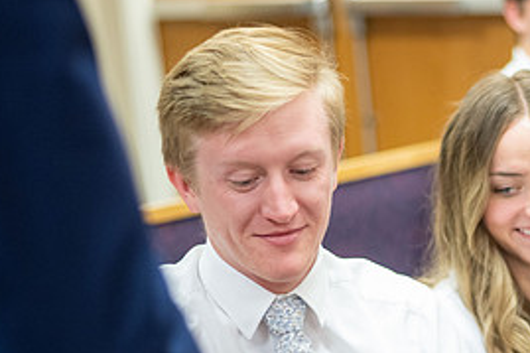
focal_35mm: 108
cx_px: 479
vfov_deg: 12.6
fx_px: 1589
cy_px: 263
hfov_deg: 18.6
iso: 1600
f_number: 1.8
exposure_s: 1/250
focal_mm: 50
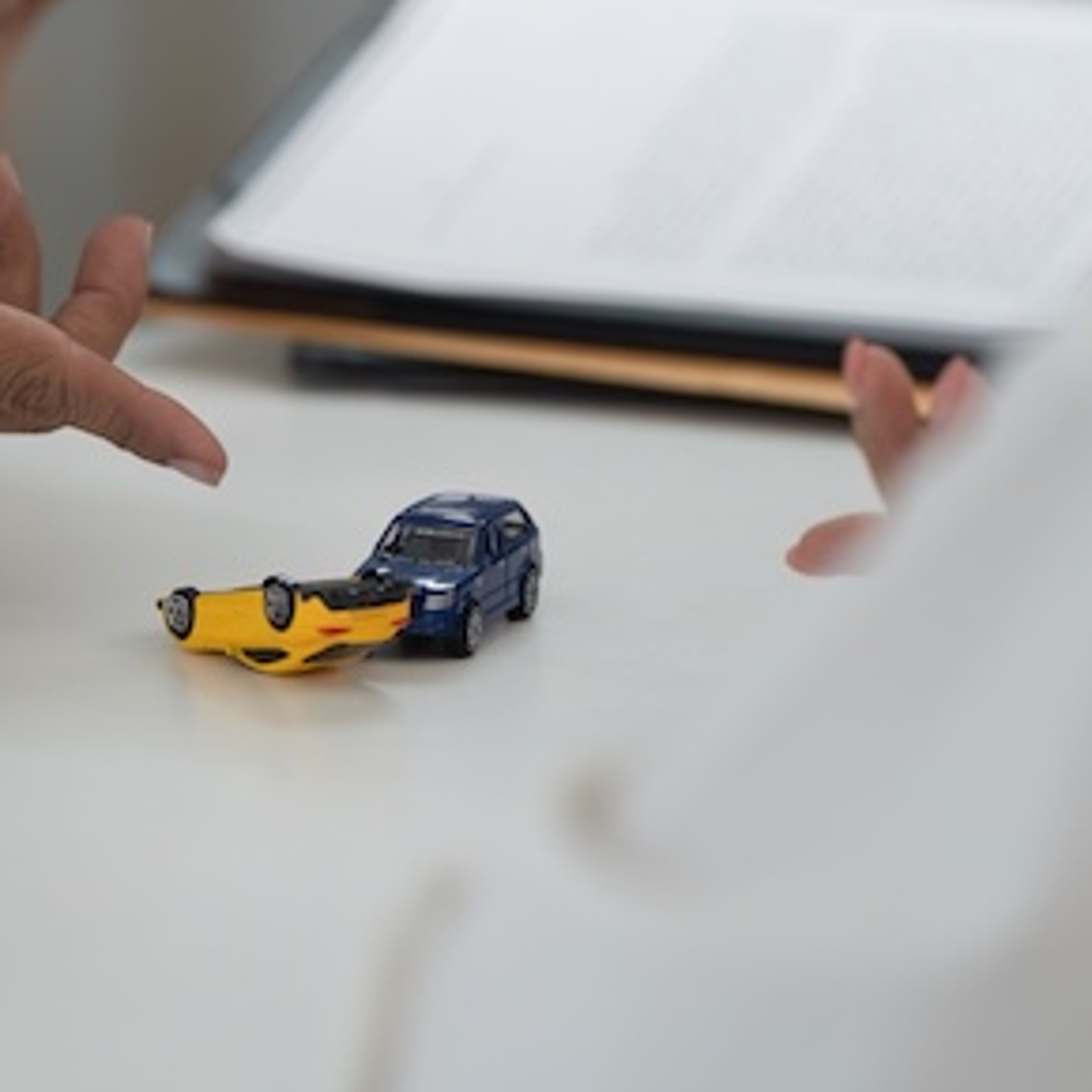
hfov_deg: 4.6
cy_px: 348
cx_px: 313
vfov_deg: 4.6
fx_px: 13598
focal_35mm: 381
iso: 1600
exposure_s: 1/400
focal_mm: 200
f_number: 2.8
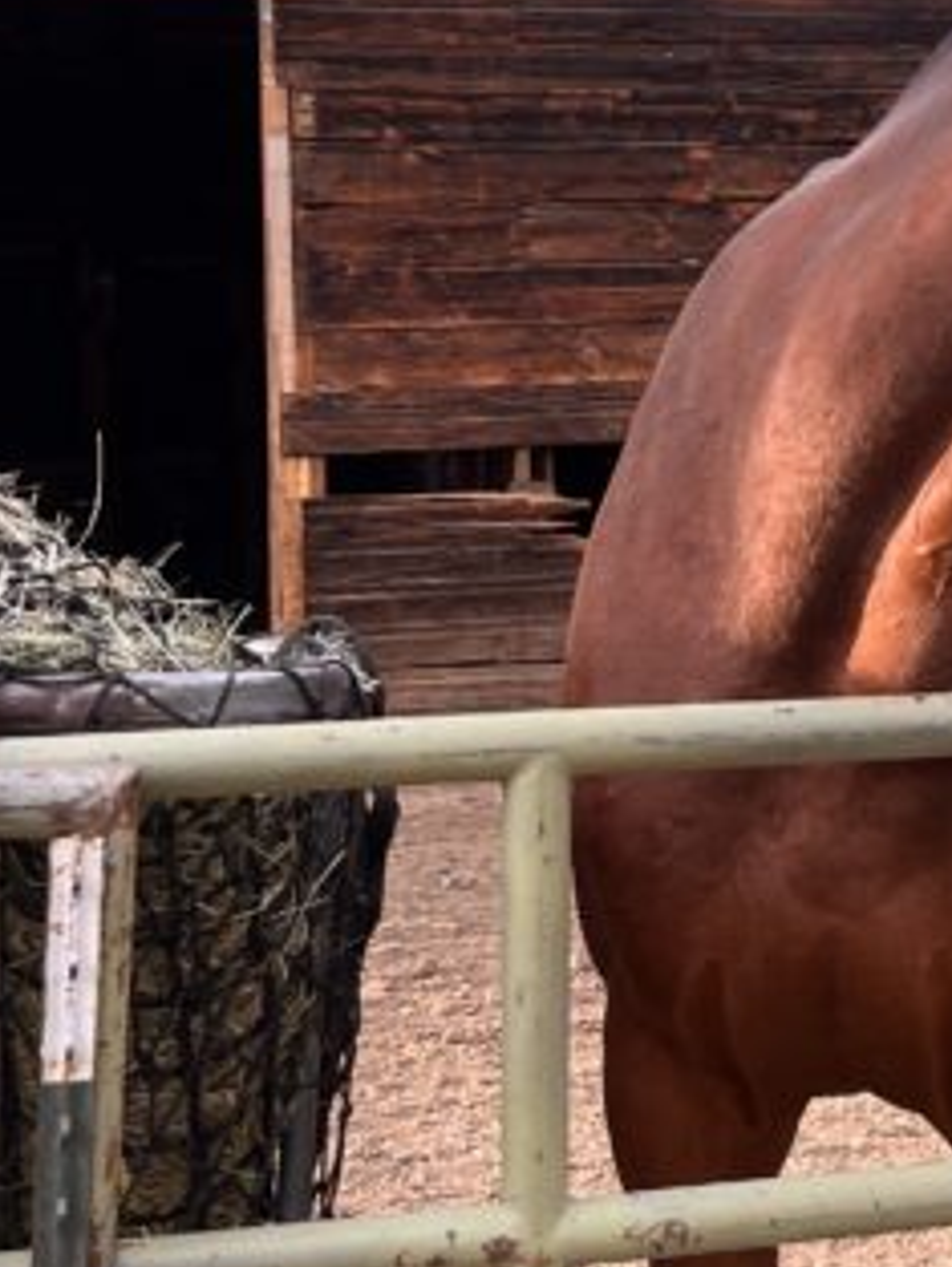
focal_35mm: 85
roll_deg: +0.5
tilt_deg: +1.0
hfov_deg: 16.5
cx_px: 1191
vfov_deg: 22.7
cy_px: 283
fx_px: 3115
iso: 32
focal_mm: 5.1
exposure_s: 1/133
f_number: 1.6
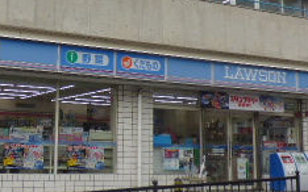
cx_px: 75
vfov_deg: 22.3
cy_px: 70
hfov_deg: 34.3
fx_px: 487
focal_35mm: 58
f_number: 2.8
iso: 100
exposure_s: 1/320
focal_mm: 3.58
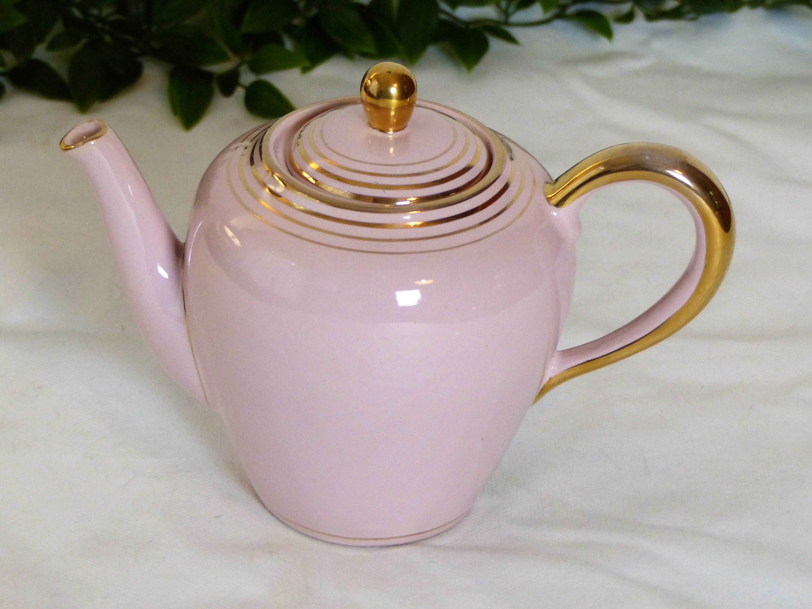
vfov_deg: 8.9
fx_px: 3917
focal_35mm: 167
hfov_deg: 11.8
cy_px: 304
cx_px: 406
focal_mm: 27.4
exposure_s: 1/80
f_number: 2.8
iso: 320
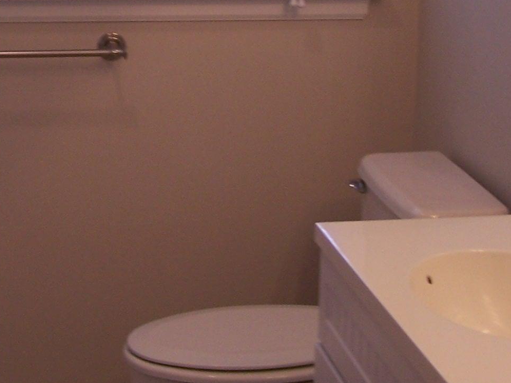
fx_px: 1491
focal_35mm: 101
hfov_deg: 19.4
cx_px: 166
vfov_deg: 14.4
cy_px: 9
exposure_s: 1/30
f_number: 2.8
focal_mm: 6.3
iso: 80
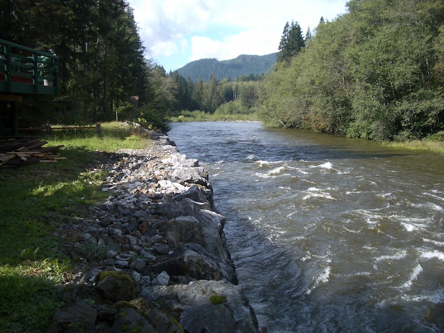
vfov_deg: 40.7
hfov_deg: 52.6
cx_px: 222
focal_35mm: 35
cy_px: 166
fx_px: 449
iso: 50
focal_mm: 5.8
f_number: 4.3
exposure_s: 1/320
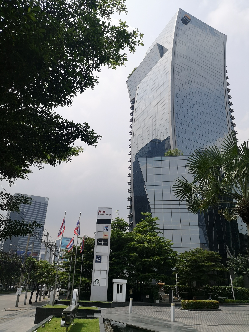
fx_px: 259
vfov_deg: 65.3
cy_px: 166
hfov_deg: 51.4
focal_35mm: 27
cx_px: 124
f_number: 1.8
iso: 50
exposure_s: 1/4762
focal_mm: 3.95
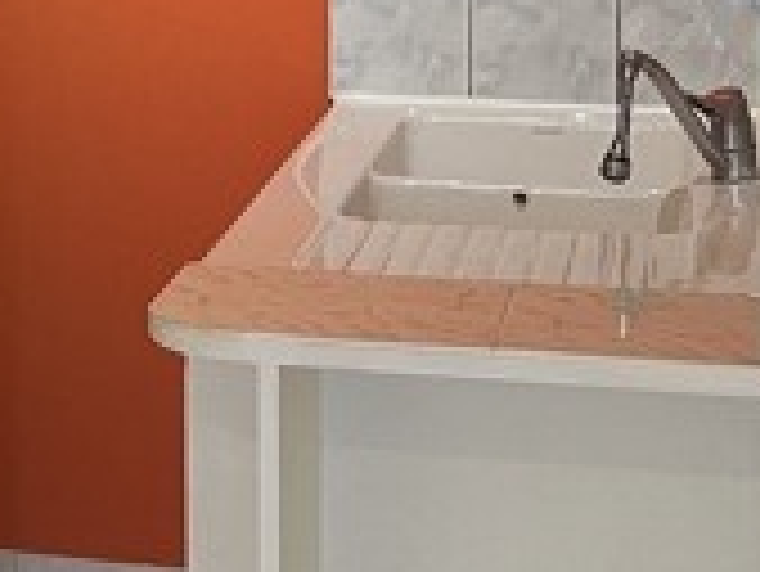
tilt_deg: -7.3
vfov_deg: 11.9
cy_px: 14
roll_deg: +1.9
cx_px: -288
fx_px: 2702
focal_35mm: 123
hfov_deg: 15.1
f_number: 1.6
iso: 160
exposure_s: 1/50
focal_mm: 5.1
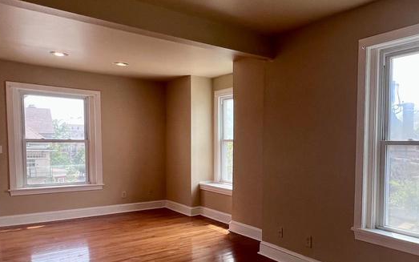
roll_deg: -1.0
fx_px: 308
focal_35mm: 27
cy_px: 165
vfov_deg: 45.6
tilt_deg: -3.9
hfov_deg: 65.6
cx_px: 296
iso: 40
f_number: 1.8
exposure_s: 1/120
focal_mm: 1.57
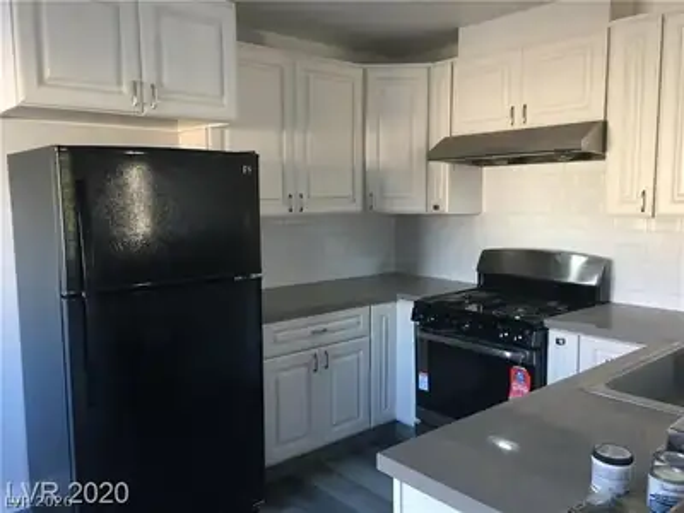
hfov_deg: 61.7
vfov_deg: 48.2
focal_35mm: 29
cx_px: 342
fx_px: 573
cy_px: 256
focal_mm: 4.15
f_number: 2.2
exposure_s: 1/30
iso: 100
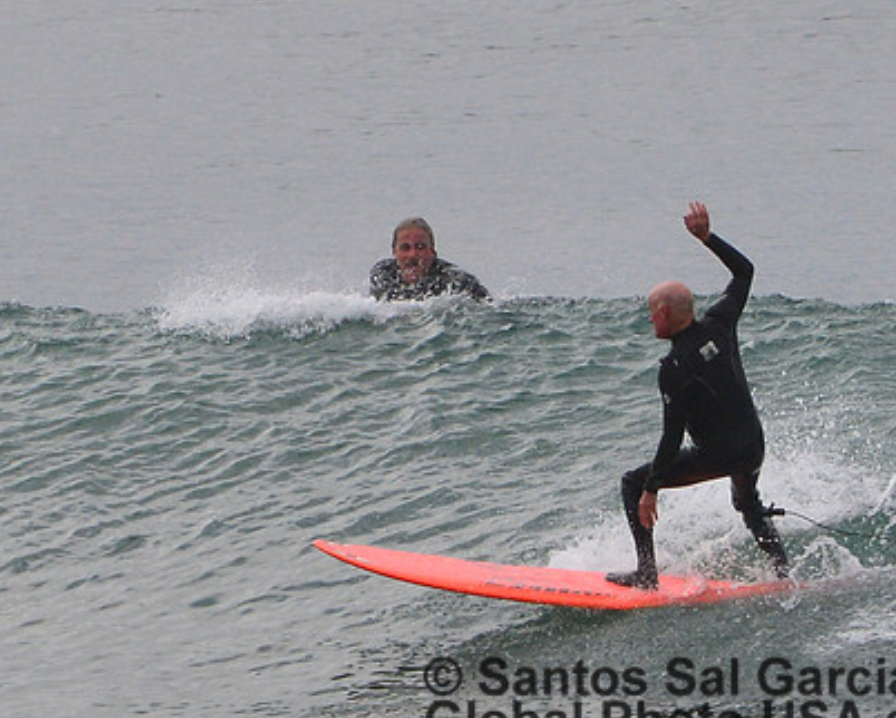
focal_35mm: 745
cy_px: 371
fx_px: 19766
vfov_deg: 2.1
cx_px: 392
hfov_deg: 2.6
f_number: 14
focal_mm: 550
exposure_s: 1/500
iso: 1000
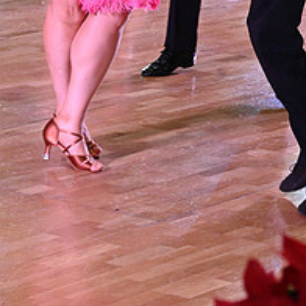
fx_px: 2140
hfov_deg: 8.2
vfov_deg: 8.0
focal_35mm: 214
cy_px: -123
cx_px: 262
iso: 5000
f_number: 7.1
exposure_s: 1/250
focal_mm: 85
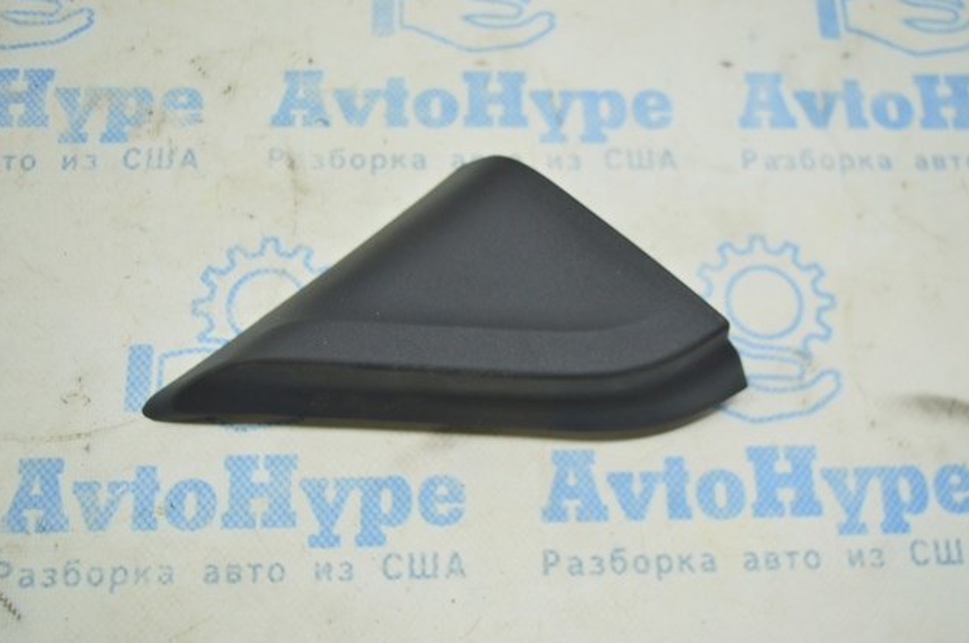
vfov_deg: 33.3
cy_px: 318
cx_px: 491
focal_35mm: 40
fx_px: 1075
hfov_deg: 48.5
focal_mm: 26
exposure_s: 1/40
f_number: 4
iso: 400
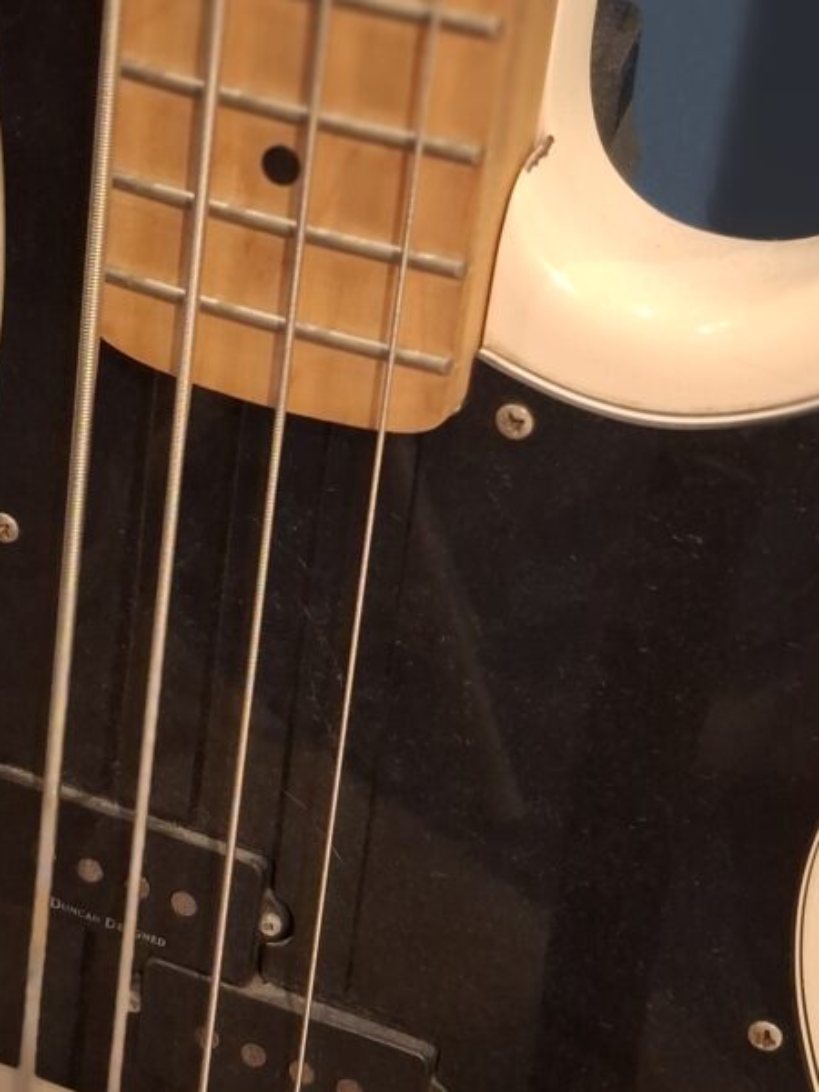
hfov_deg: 22.9
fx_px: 2019
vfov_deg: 30.2
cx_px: 369
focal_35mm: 64
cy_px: 437
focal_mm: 4.69
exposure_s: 1/50
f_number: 1.8
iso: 250
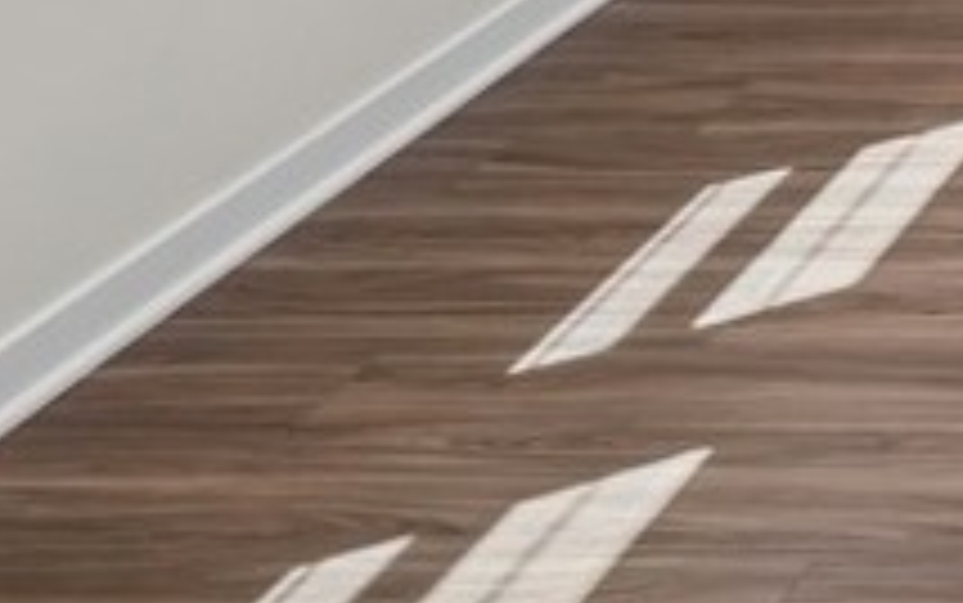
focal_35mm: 85
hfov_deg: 17.5
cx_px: 1908
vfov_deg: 11.9
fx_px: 2244
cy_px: -922
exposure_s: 1/60
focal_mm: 17.5
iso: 250
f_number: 8
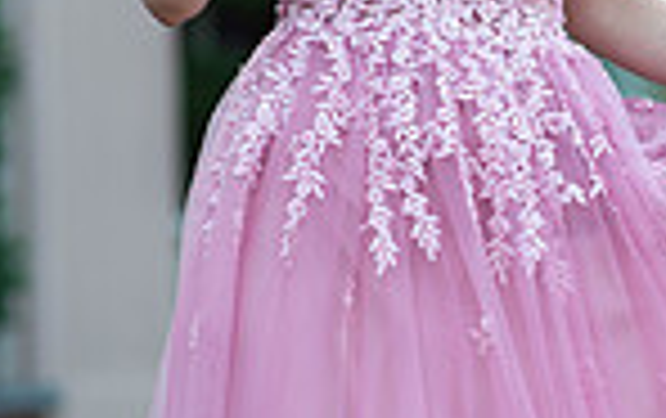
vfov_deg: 5.0
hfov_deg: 7.9
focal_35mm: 263
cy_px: 193
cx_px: 574
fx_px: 4781
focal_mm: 85
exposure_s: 1/640
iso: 250
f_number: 2
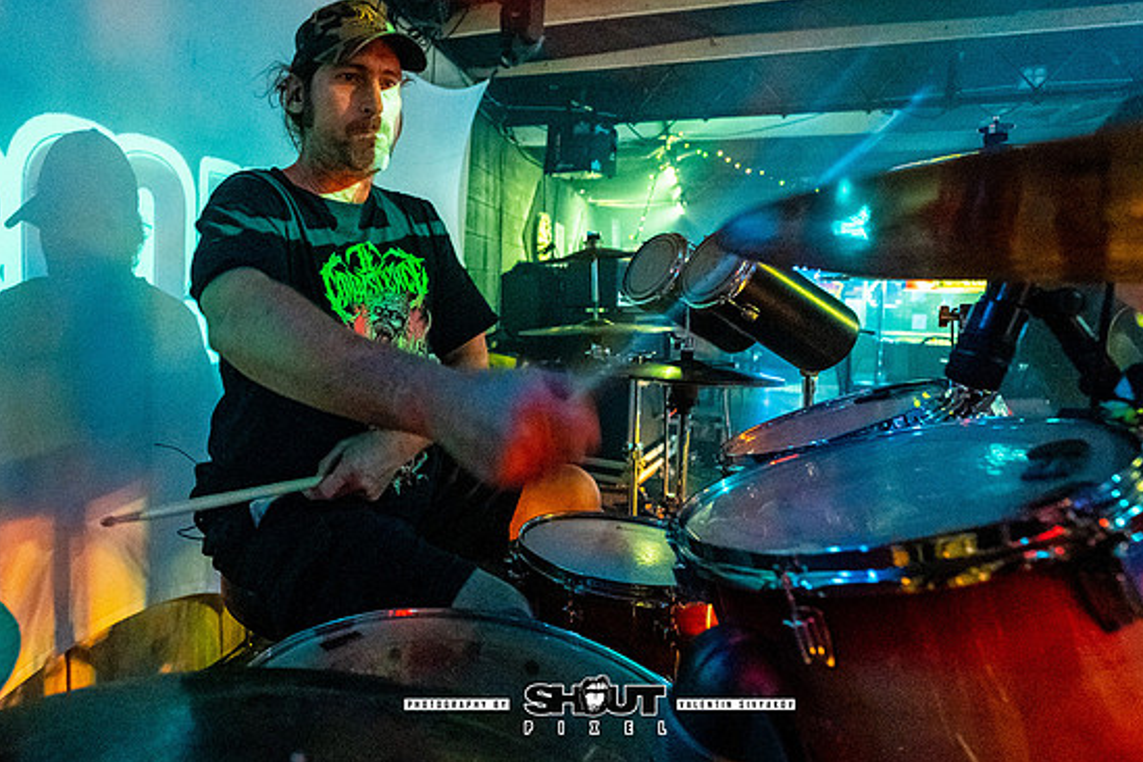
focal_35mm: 20
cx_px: 434
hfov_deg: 82.5
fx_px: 635
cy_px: 305
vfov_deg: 61.4
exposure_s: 1/160
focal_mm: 14
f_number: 2.8
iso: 4000
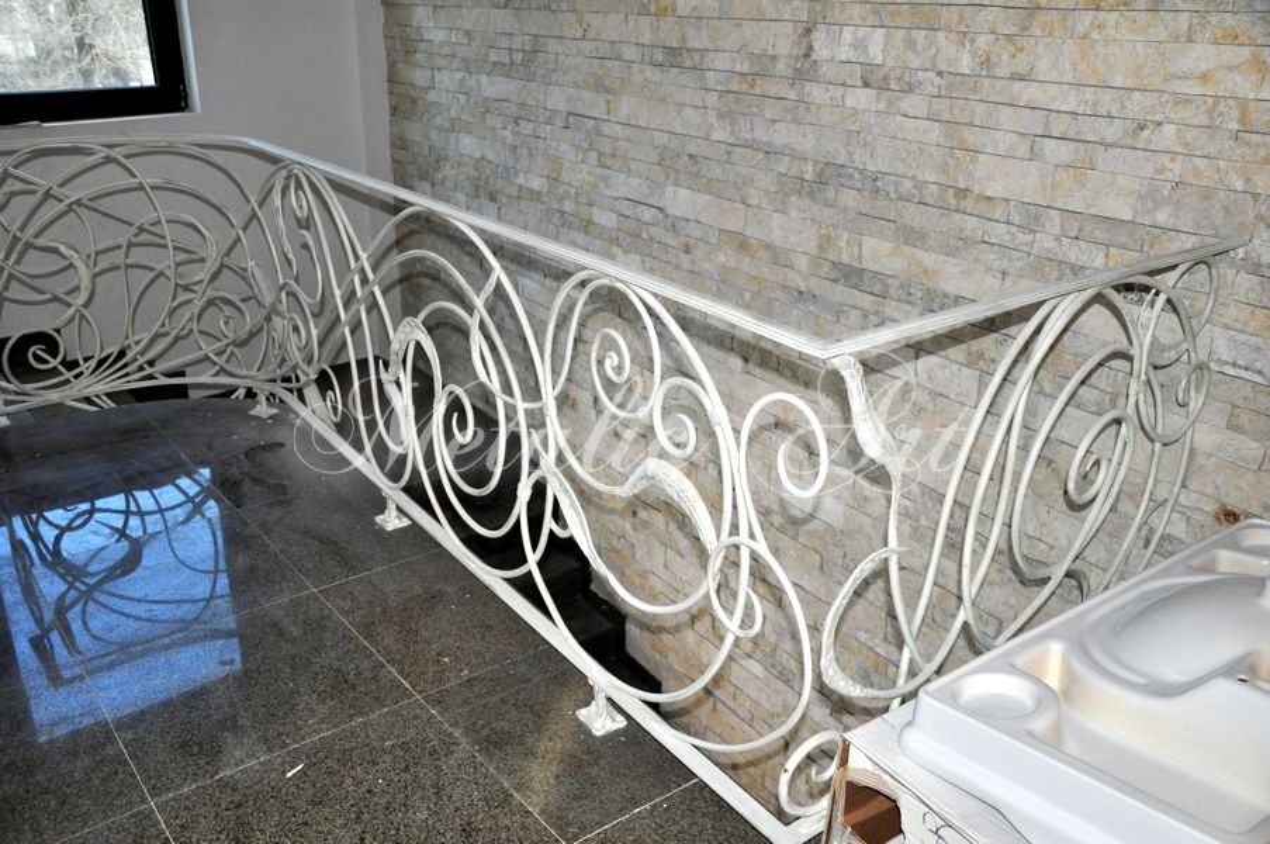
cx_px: 635
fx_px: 1110
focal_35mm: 32
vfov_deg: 41.6
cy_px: 422
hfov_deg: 59.5
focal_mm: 21
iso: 800
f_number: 3.8
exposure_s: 1/60
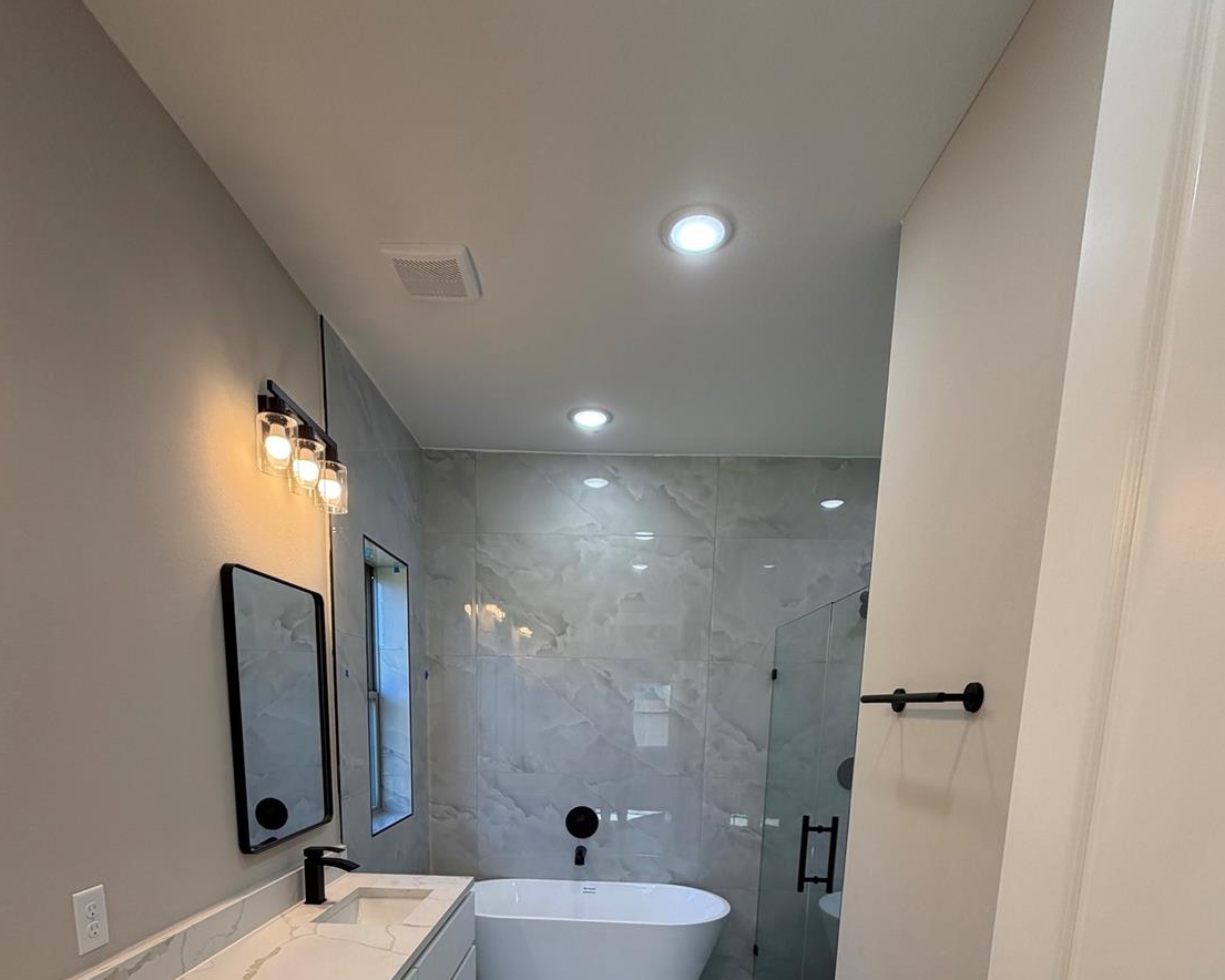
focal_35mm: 19
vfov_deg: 62.9
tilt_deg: -9.6
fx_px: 689
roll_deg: -1.2
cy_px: 824
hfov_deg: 83.3
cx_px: 598
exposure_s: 1/120
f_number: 2.2
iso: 80
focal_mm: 2.22
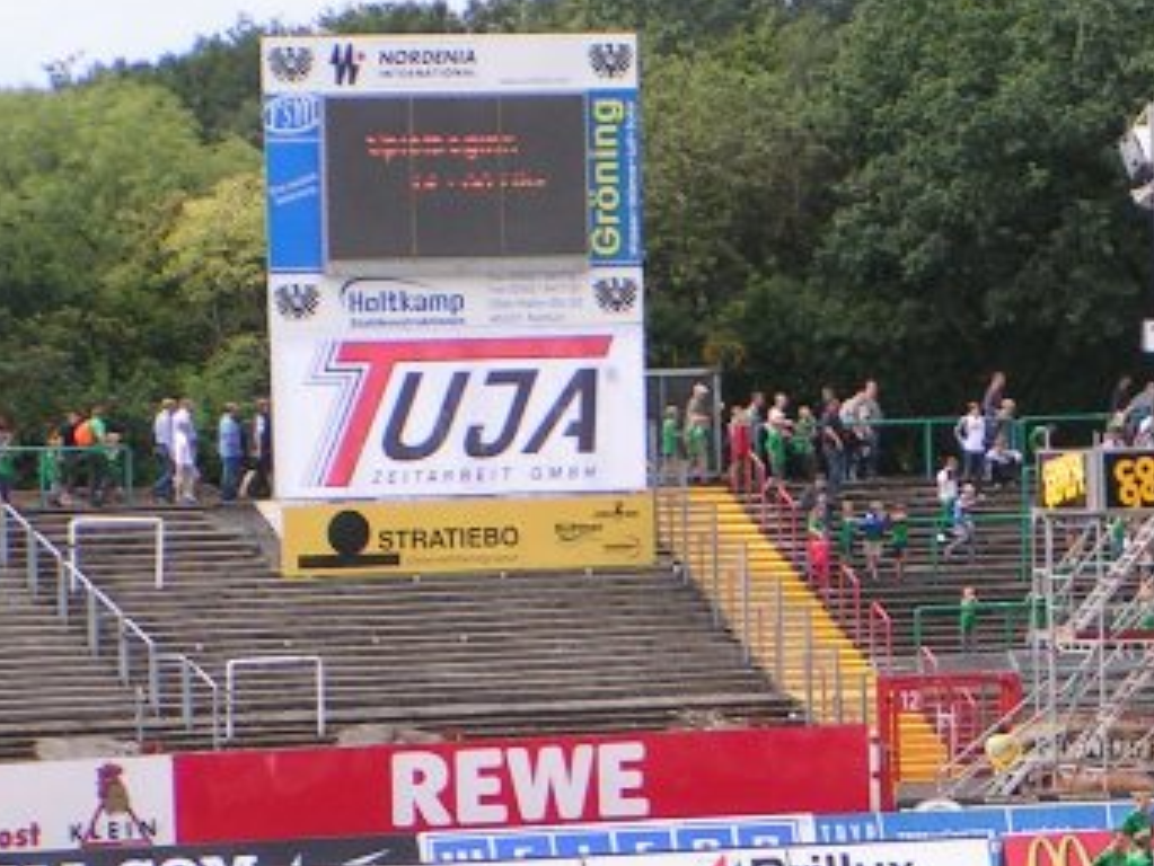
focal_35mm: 293
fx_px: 9771
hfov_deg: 6.7
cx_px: 1232
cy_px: 765
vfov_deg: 5.1
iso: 50
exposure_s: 1/200
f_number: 5.6
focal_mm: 19.1
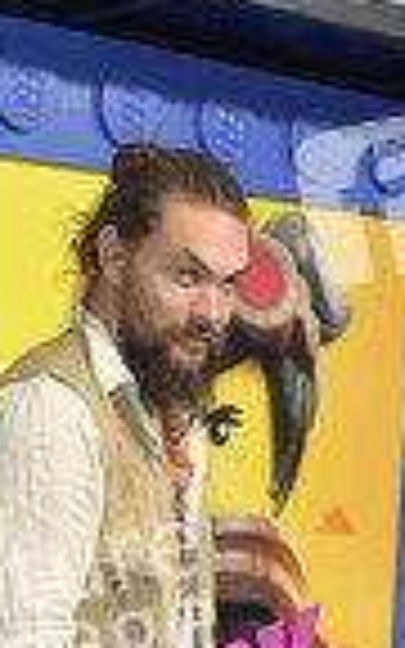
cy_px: 855
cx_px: 119
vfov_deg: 22.4
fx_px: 1448
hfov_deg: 15.9
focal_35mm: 82
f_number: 6.3
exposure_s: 1/250
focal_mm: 29
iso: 250
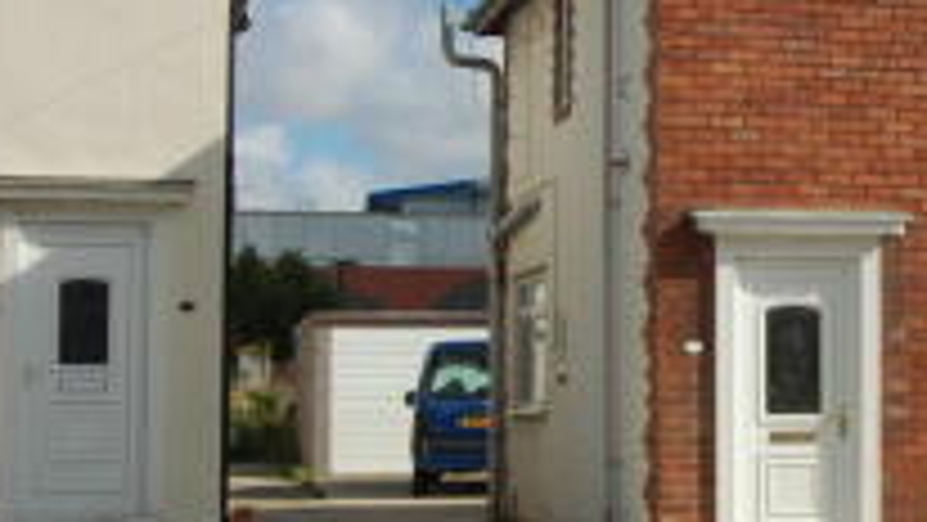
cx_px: 868
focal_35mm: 87
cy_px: 205
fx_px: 2139
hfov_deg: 23.7
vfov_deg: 13.9
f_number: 9
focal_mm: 24
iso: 200
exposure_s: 1/320
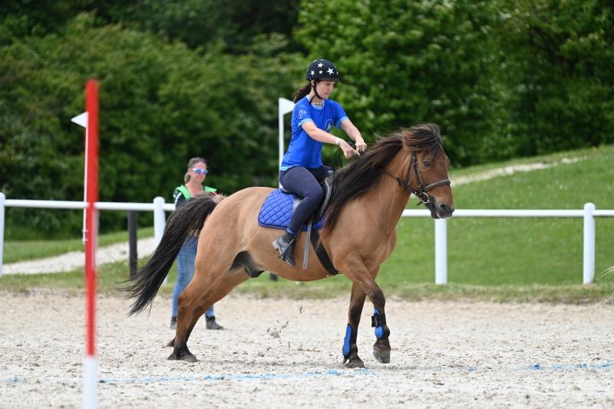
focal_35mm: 320
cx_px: 307
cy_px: 204
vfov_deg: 4.3
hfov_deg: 6.4
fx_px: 5453
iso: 400
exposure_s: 1/1250
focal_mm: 320
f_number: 5.3
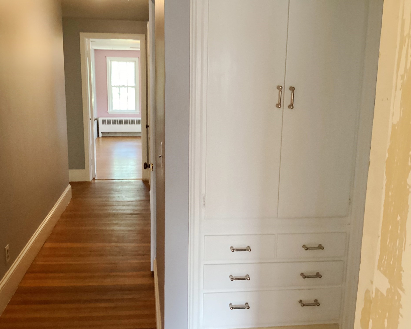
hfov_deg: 54.2
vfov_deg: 44.5
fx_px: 401
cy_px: 167
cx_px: 194
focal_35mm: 33
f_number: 2.4
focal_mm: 3.3
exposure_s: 1/40
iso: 320
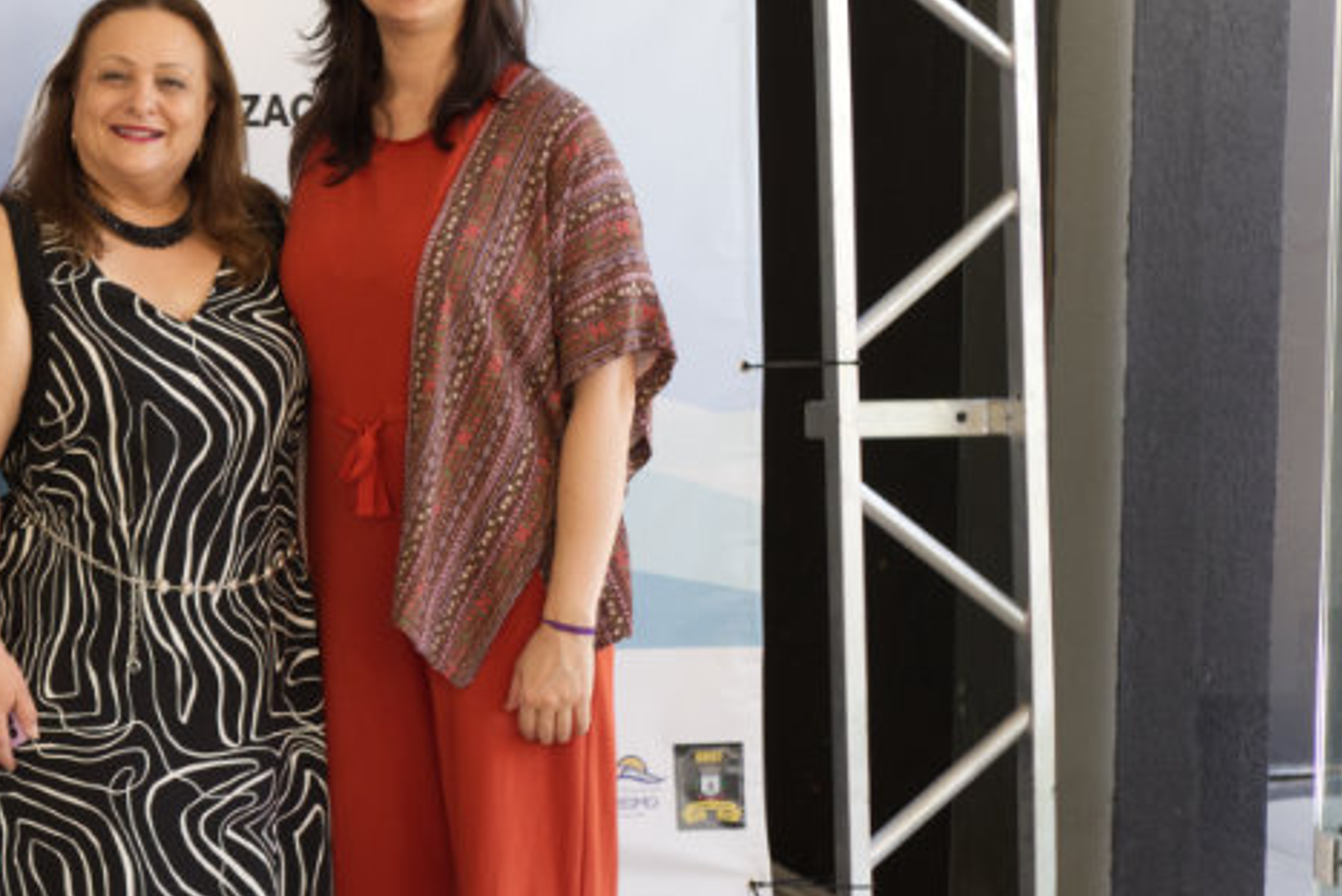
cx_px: -267
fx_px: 3357
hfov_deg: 21.1
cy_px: 369
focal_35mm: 90
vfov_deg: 15.2
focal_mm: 35
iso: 500
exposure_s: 1/100
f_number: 4
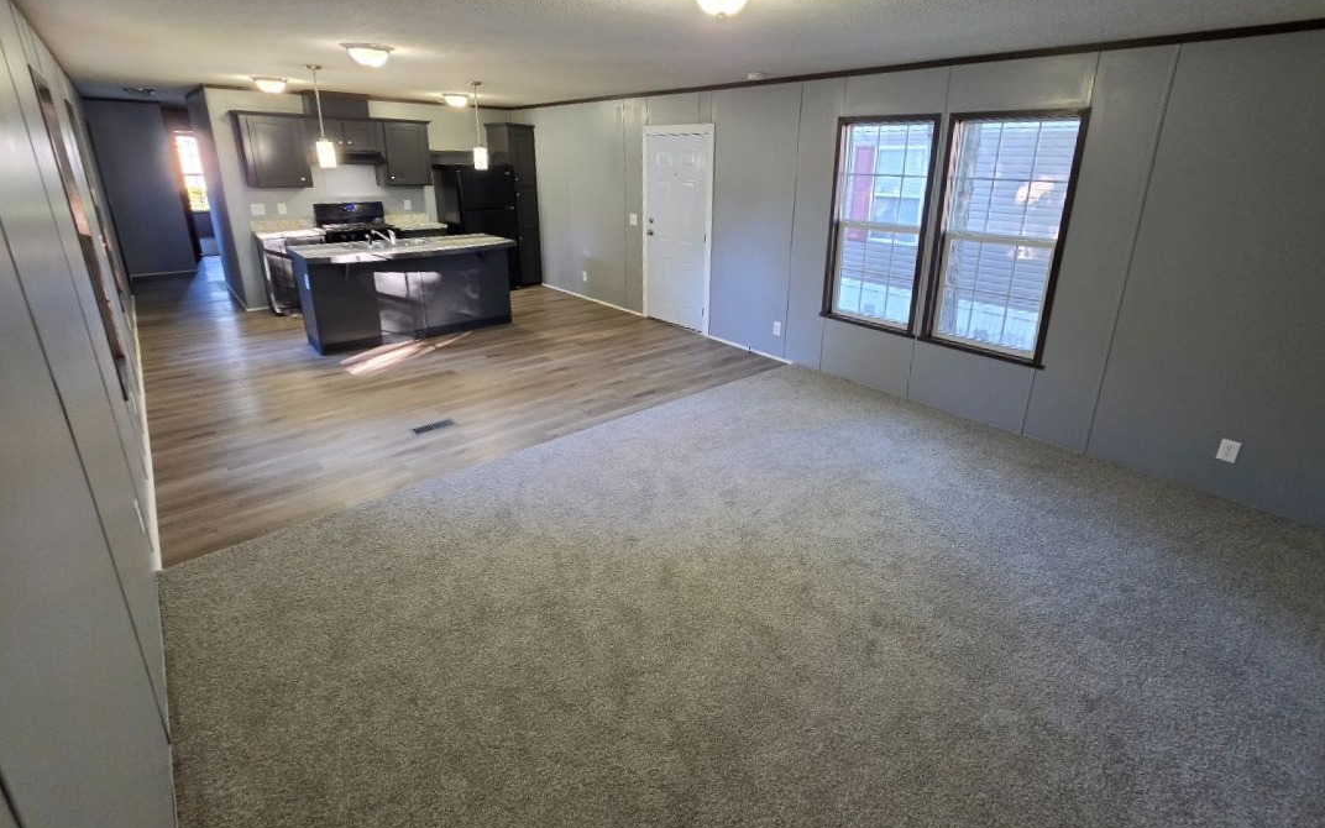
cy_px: 360
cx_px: 663
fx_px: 506
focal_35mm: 14
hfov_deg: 105.3
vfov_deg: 78.3
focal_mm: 2.2
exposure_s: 1/60
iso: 200
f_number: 1.9
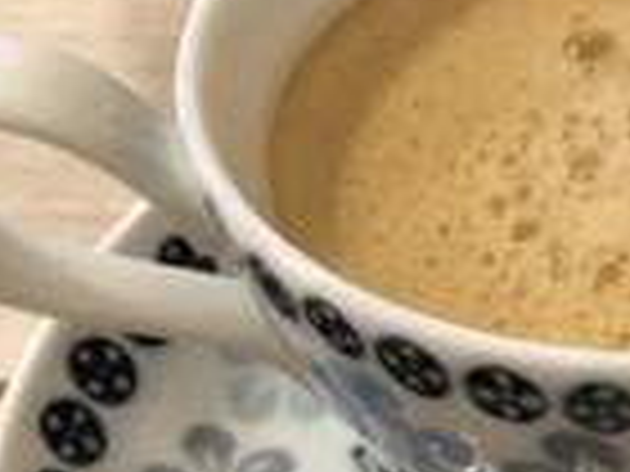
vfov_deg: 16.1
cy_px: 472
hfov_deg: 20.8
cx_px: 675
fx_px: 1638
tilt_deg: -51.6
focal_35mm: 90
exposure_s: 1/17
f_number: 1.8
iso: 64
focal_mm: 4
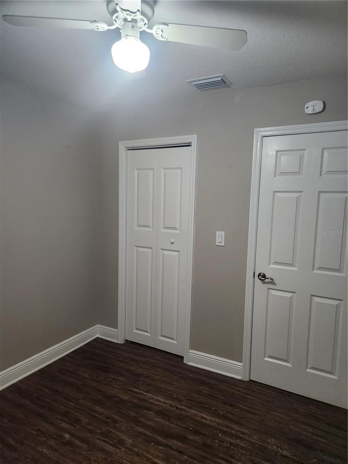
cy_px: 232
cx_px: 174
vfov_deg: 73.9
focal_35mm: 23
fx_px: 308
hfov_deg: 58.9
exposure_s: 1/120
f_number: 1.8
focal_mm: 5.4
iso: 500
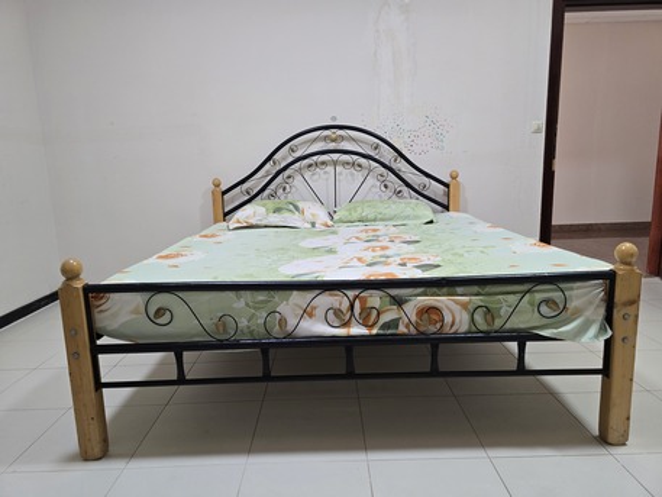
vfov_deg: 58.9
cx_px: 331
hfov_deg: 73.9
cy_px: 248
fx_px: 440
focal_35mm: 23
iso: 500
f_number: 1.7
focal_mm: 6.3
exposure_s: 1/100
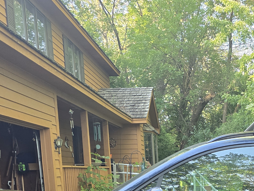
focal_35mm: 57
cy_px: 227
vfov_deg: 23.5
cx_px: 233
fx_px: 418
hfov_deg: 32.0
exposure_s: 1/180
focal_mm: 6.3
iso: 160
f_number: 1.7
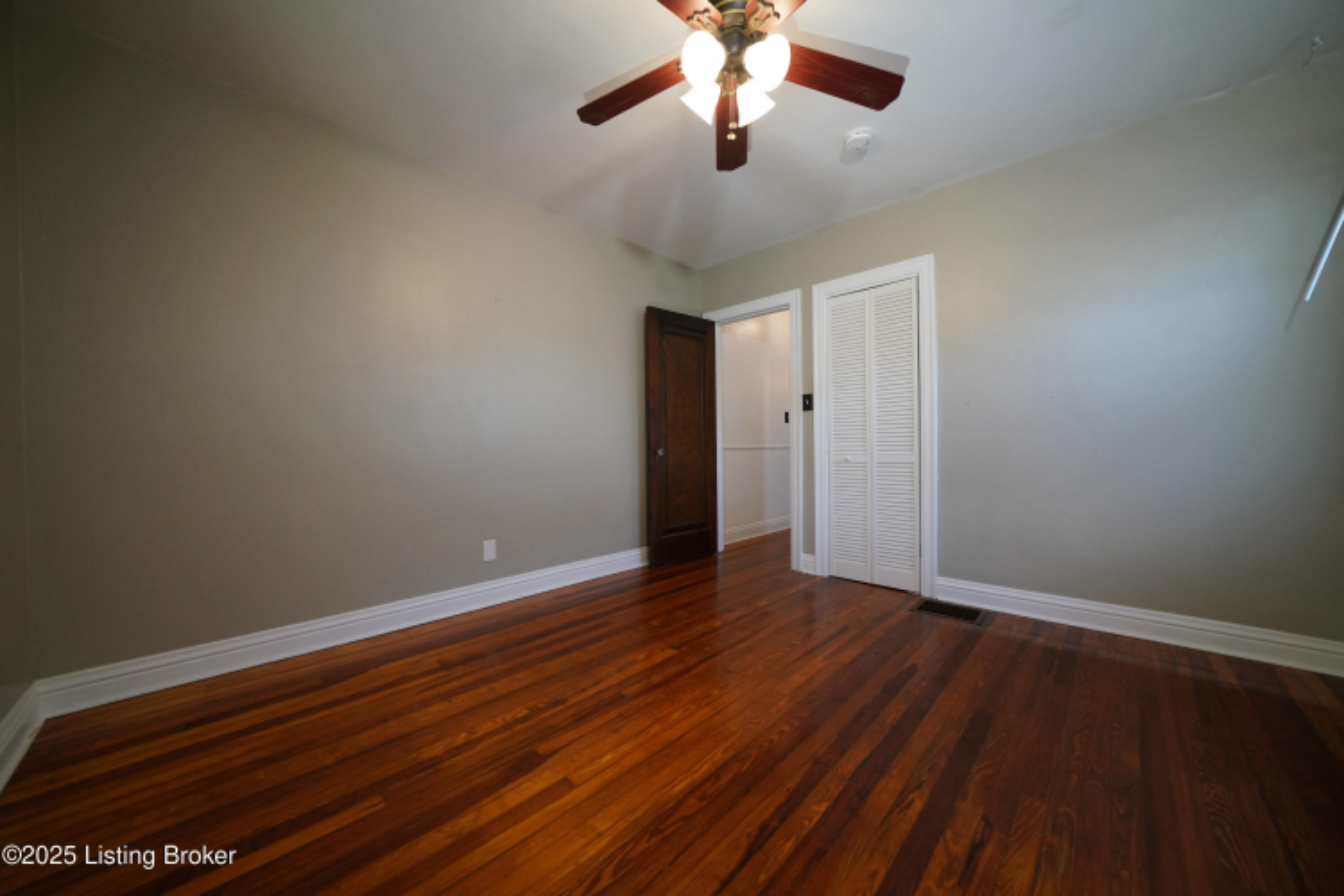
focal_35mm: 12
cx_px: 672
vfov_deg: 90.0
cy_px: 448
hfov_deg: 112.6
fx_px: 448
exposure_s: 1/160
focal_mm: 12
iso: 1600
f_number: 4
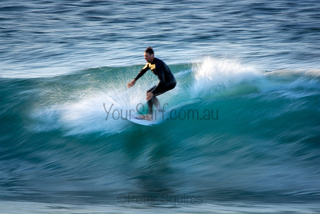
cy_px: 107
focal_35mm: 675
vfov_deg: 2.0
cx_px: 160
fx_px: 6001
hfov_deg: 3.1
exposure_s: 1/13
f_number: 22
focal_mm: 450
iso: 100
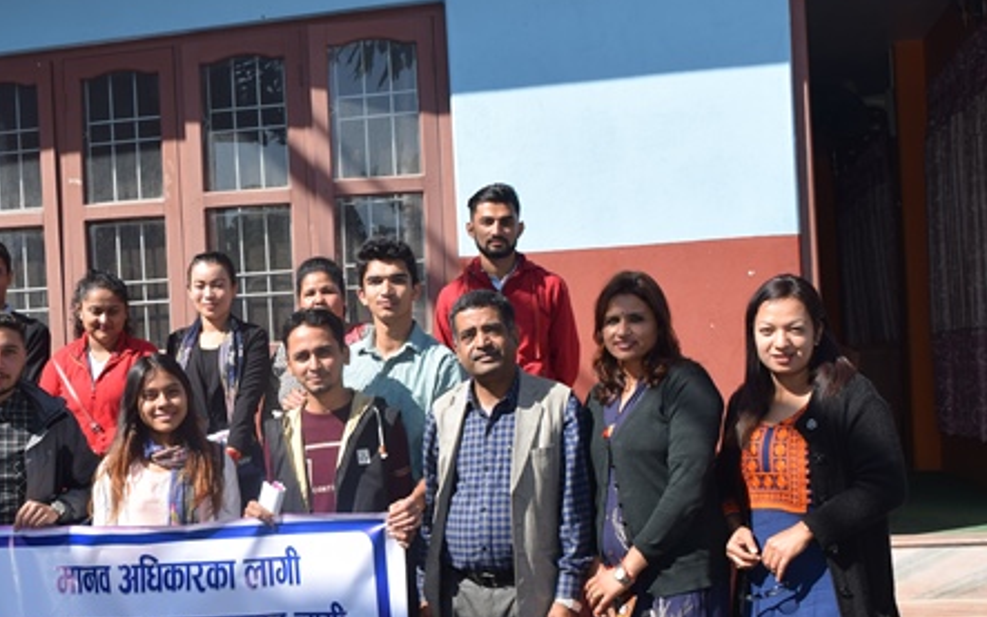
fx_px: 1426
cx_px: 314
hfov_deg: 37.7
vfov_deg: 24.3
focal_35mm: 53
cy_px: 409
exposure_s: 1/200
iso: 100
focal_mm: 24
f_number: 8
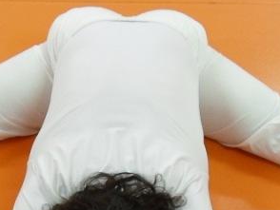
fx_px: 704
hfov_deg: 22.5
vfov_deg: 16.2
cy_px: 264
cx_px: 122
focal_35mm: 87
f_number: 2.5
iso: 160
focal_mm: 4.5
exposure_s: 1/30
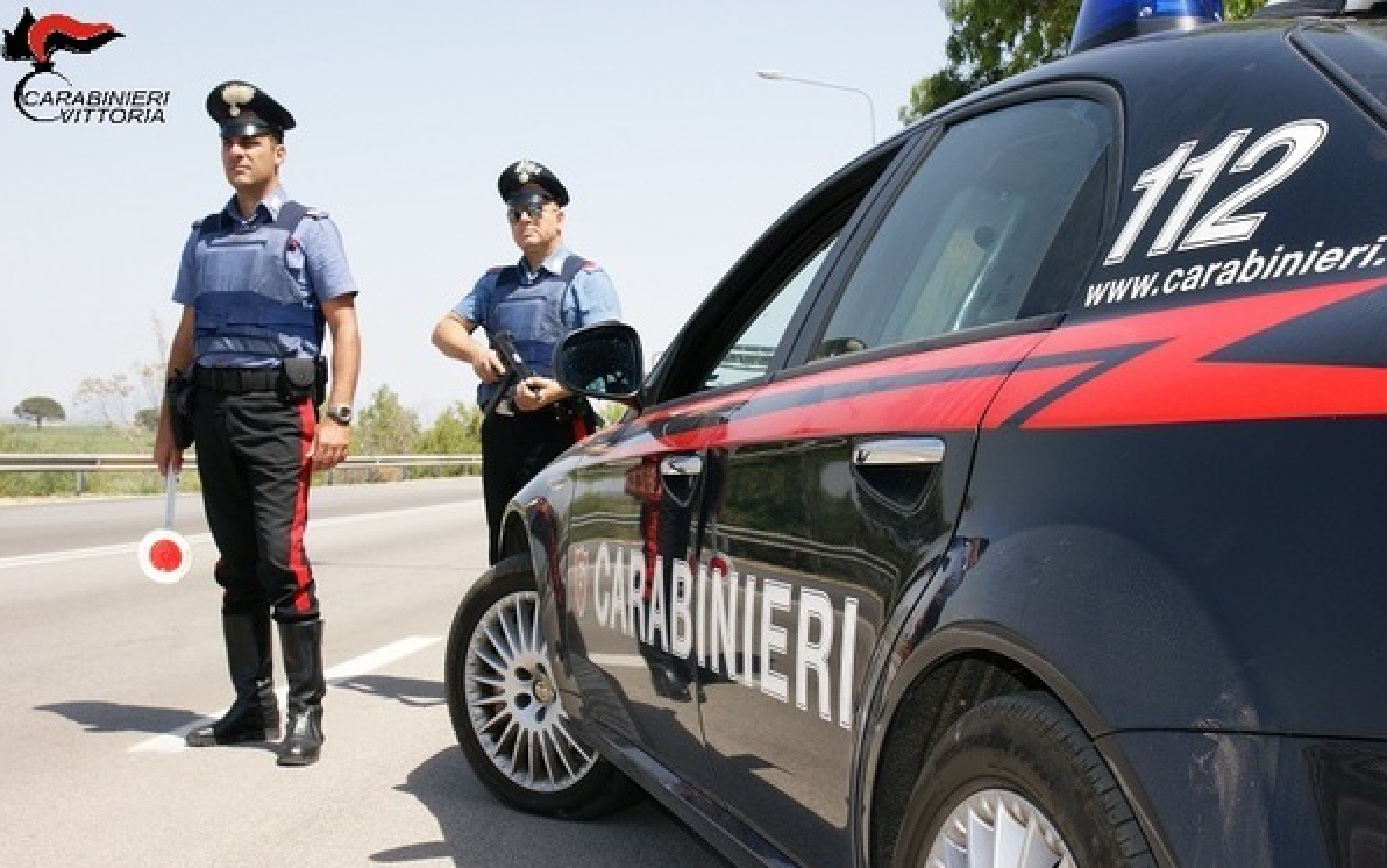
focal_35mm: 43
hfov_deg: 46.2
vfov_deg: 29.9
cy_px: 458
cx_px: 691
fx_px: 1626
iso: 100
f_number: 11
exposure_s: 1/160
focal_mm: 28
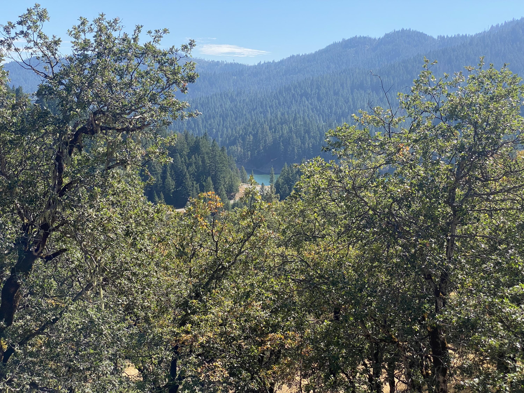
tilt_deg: -6.3
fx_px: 787
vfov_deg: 28.0
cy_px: 196
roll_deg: -0.7
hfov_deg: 36.8
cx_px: 262
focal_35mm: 52
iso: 20
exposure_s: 1/1142
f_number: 2
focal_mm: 6
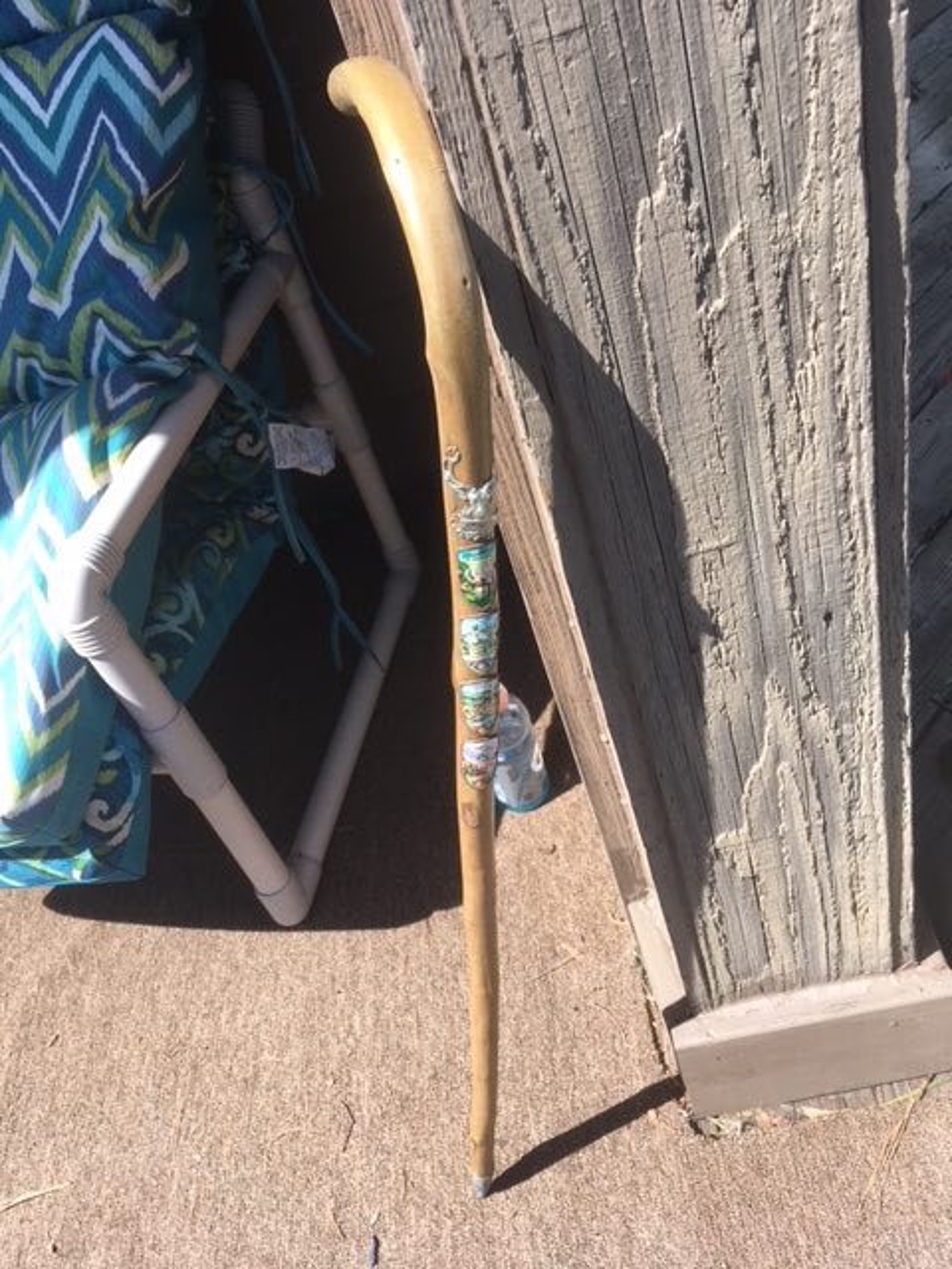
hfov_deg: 48.2
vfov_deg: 61.7
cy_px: 634
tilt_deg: -43.1
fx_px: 1063
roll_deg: +23.5
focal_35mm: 29
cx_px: 476
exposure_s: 1/463
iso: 25
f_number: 2.2
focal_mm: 4.15
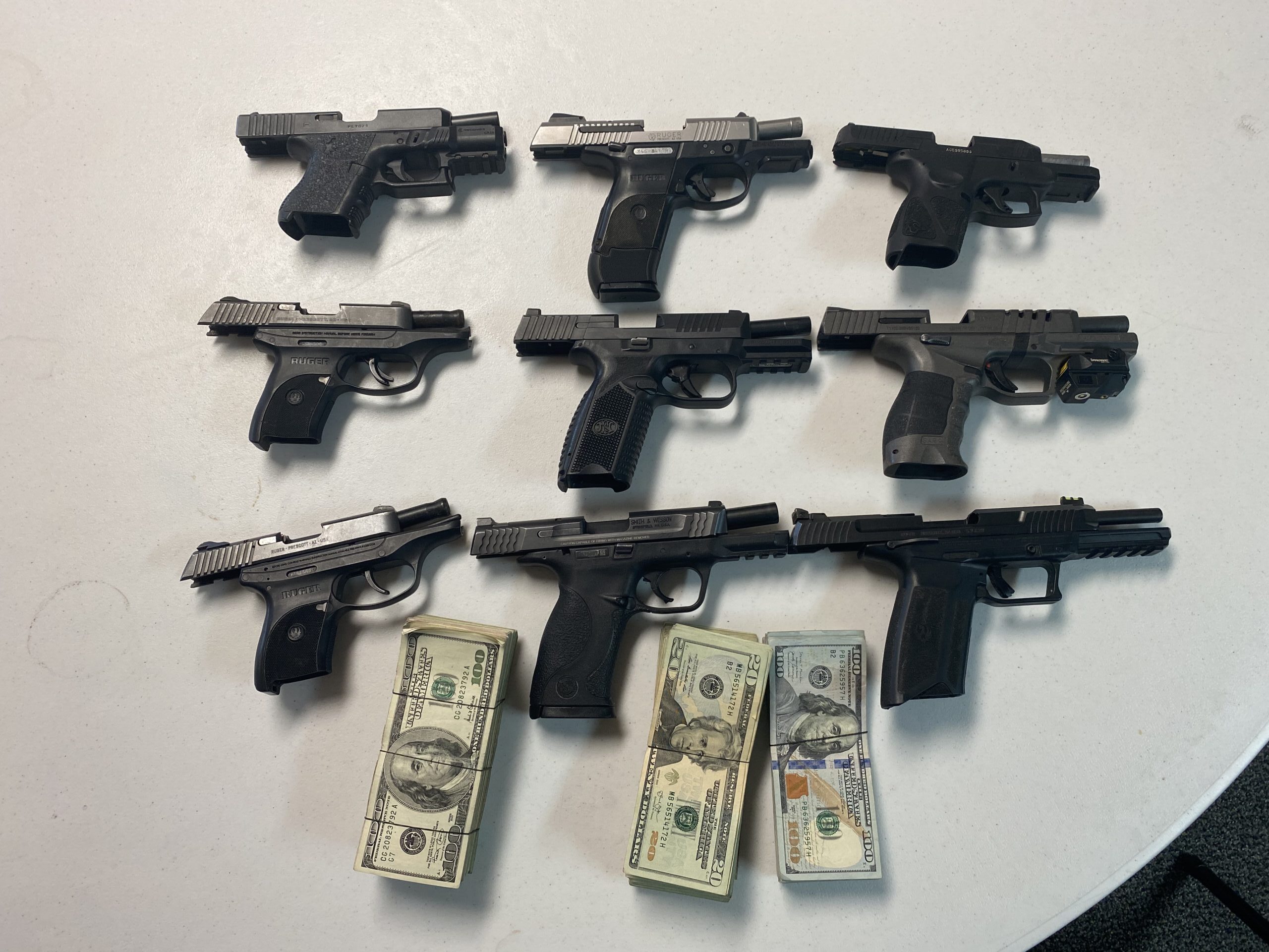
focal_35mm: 26
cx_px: 634
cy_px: 476
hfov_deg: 67.3
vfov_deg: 53.1
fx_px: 953
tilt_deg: -79.1
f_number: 1.8
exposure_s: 1/120
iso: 100
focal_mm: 4.25
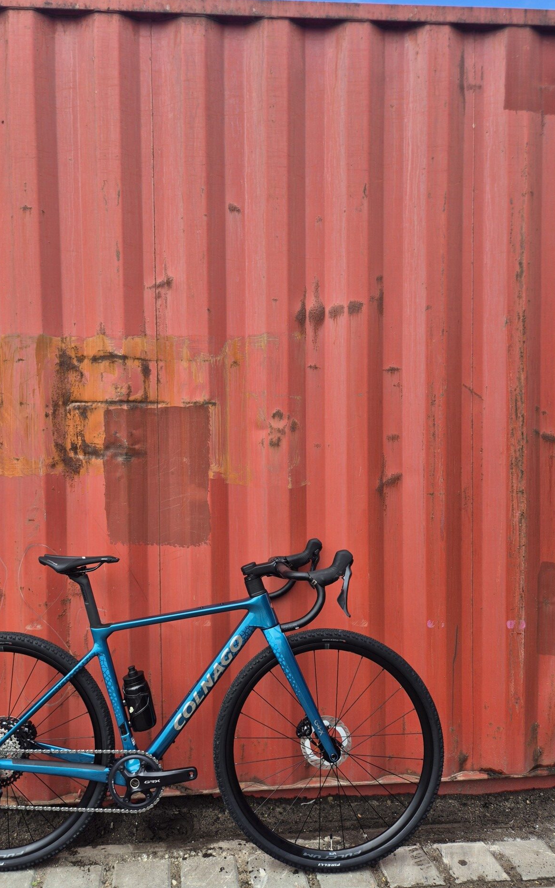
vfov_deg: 72.5
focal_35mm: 25
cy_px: 448
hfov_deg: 48.9
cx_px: 217
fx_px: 605
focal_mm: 5.4
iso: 25
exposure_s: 1/730
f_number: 1.8
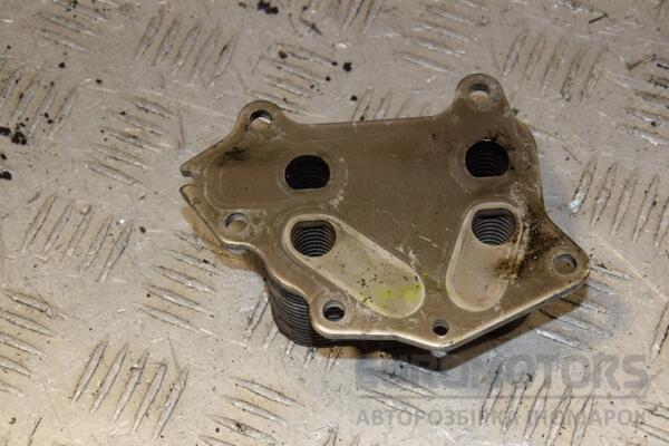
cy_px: 223
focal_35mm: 93
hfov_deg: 21.9
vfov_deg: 14.7
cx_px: 334
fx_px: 1728
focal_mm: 62
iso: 800
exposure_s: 1/200
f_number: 9
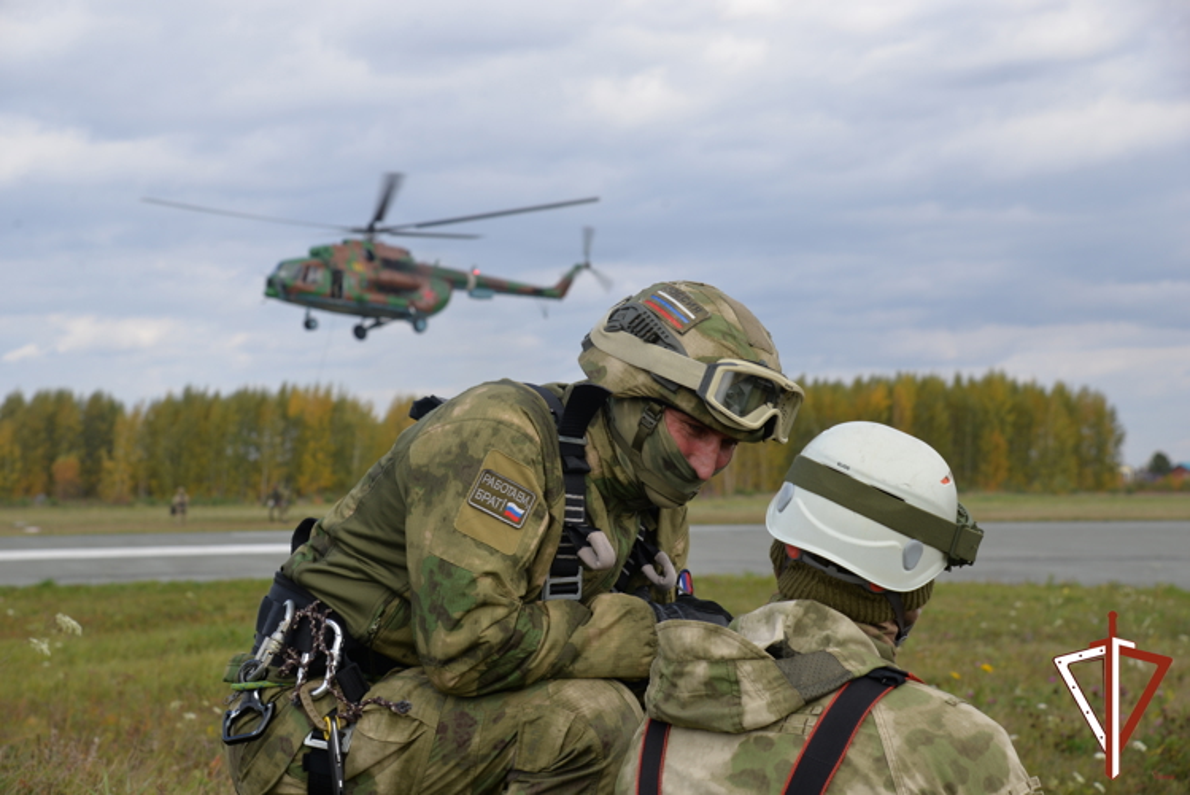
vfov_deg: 18.2
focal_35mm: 75
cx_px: 595
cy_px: 398
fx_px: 2480
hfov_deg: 27.0
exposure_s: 1/250
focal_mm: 75
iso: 200
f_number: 8
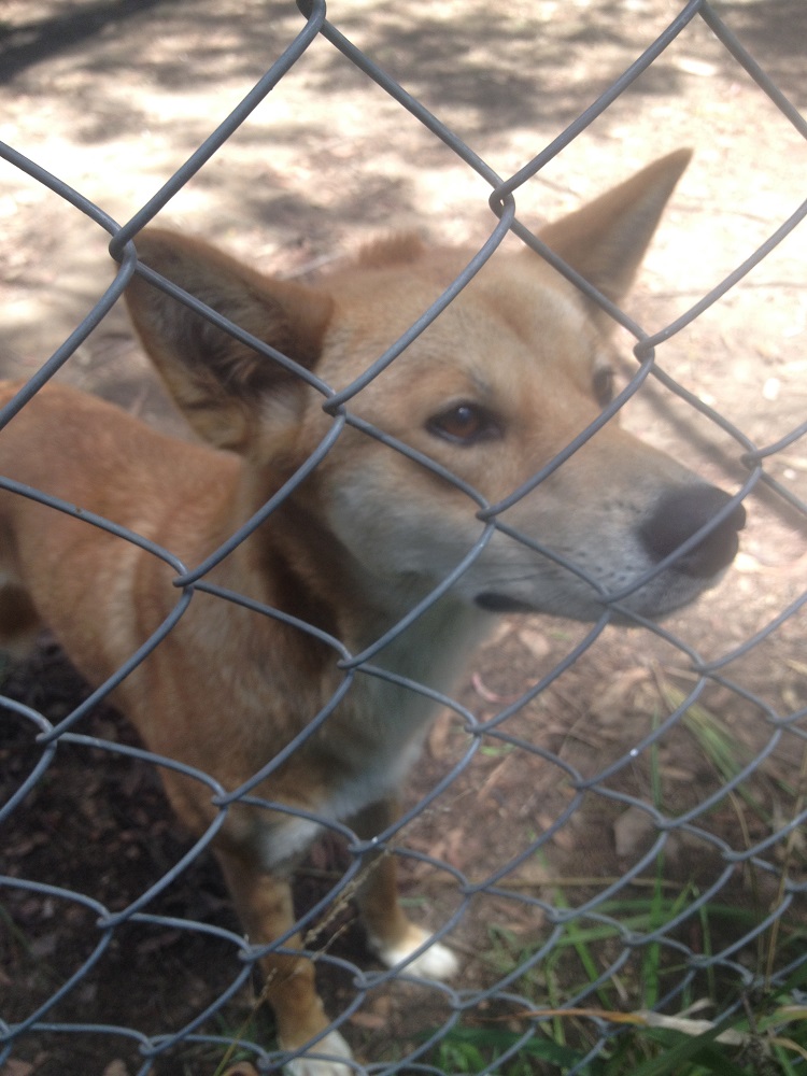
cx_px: 404
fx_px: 1088
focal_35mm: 35
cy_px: 538
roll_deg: +2.6
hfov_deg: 40.7
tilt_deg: -36.5
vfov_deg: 52.6
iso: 50
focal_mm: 4.28
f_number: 2.4
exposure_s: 1/203
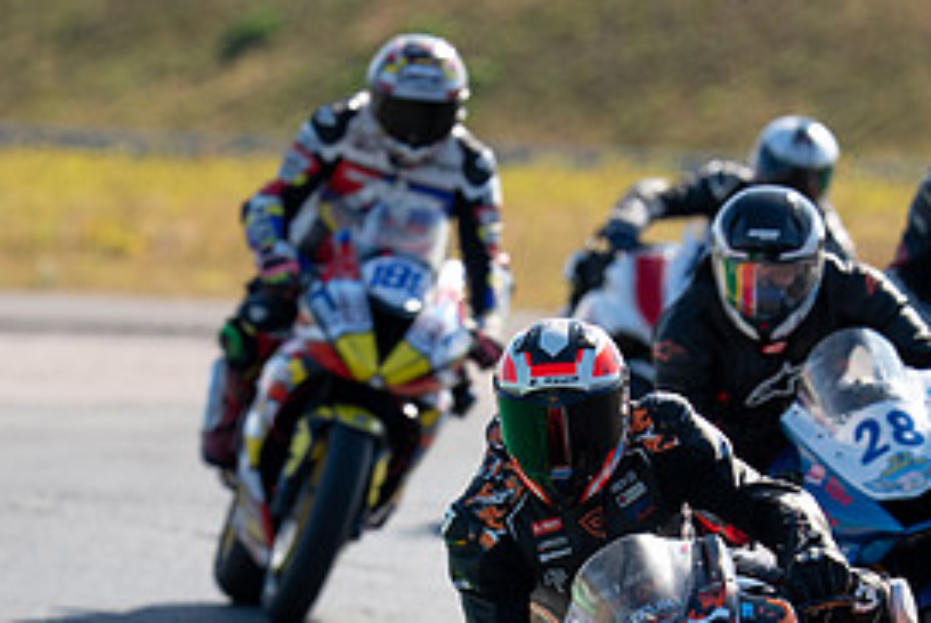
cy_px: 628
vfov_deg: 1.4
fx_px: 24801
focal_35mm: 958
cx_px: 609
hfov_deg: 2.2
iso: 100
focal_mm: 400
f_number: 5.6
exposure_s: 1/320
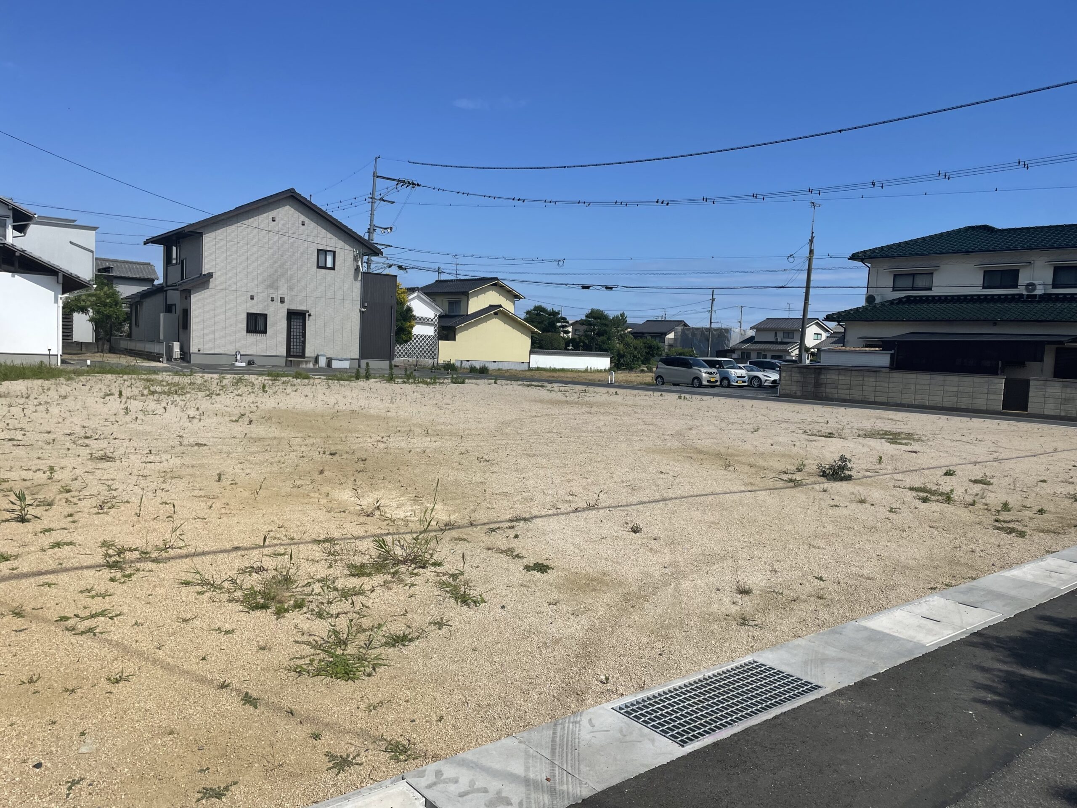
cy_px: 404
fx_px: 809
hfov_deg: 67.3
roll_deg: -2.8
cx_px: 538
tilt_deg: -5.0
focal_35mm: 26
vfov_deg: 53.1
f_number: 1.6
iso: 32
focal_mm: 4.2
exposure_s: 1/5556
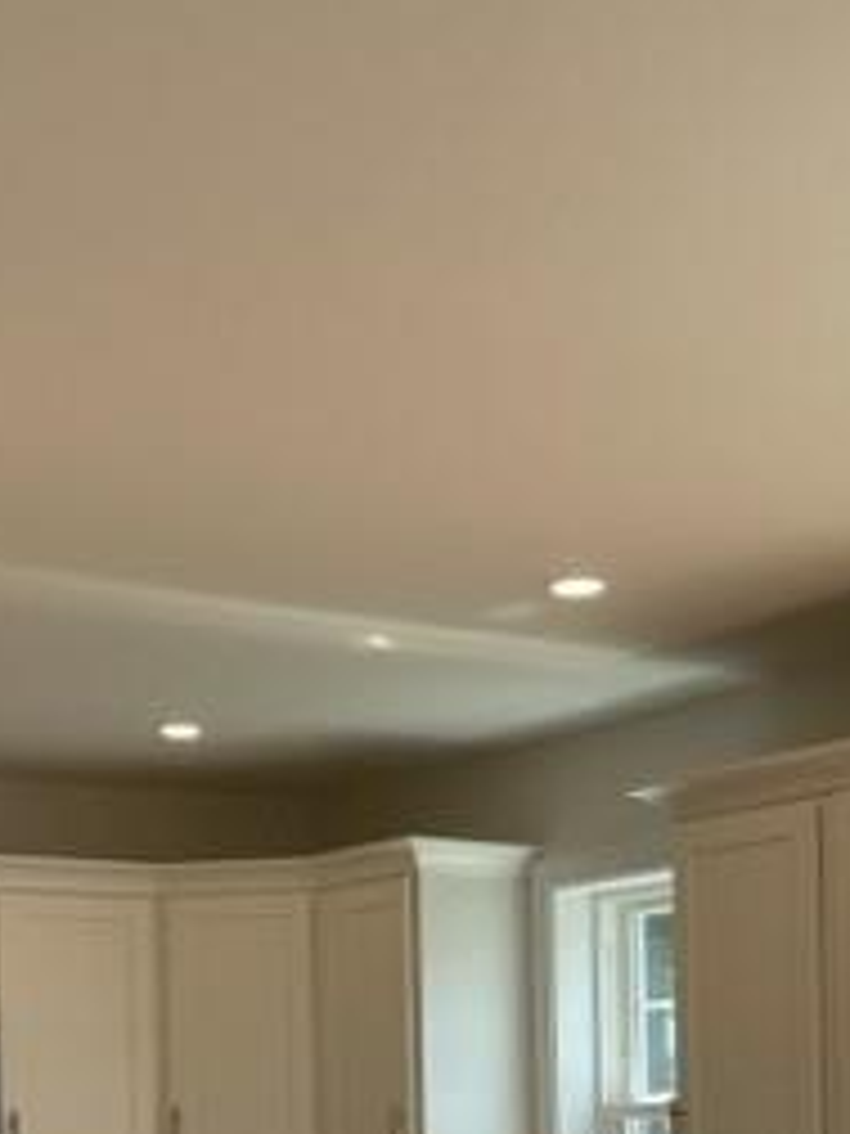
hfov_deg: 22.2
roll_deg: +0.2
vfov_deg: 28.1
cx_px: 472
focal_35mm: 66
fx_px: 2161
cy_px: 1058
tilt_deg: +0.2
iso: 32
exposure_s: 1/461
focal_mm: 4.2
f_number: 1.6
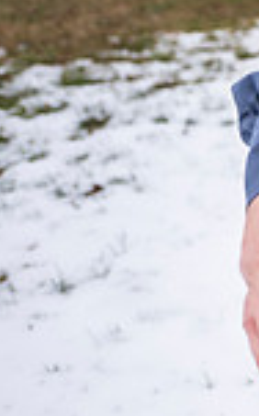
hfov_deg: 10.5
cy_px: 56
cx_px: 729
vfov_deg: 21.5
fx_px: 1076
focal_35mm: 95
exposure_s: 1/250
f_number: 3.2
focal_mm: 24
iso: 100
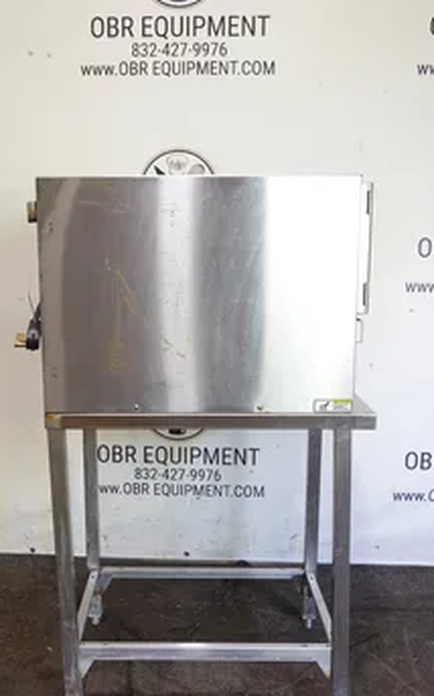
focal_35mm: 44
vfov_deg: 45.1
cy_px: 404
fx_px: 834
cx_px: 204
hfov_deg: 29.2
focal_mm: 13.56
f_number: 3.5
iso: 250
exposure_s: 1/20
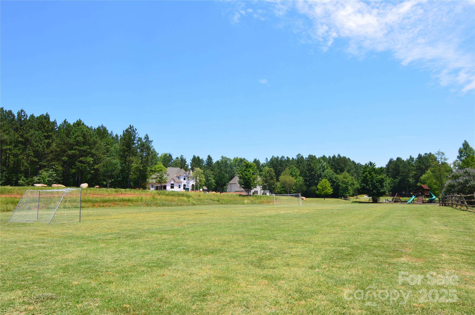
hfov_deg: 77.4
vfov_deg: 56.0
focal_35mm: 22
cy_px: 158
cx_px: 238
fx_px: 297
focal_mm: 15
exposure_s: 1/400
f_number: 11
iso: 400
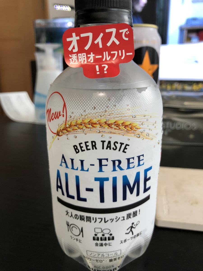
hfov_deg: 49.7
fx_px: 219
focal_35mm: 28
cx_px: 102
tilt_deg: -16.2
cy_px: 136
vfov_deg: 63.4
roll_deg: +0.1
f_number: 1.8
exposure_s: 1/24
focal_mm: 4
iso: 40
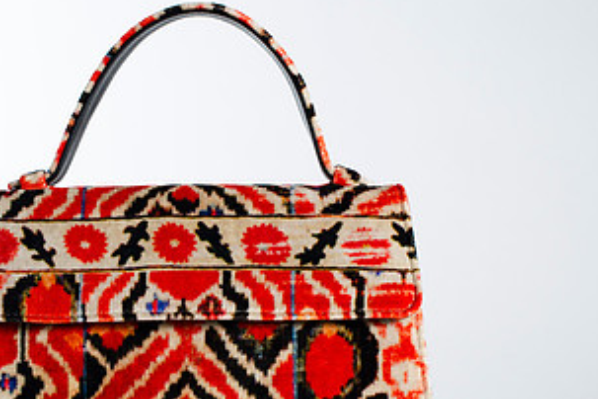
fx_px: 1611
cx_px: 205
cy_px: 305
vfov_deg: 14.0
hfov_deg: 21.0
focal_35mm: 97
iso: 200
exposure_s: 1/200
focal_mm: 50
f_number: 7.1
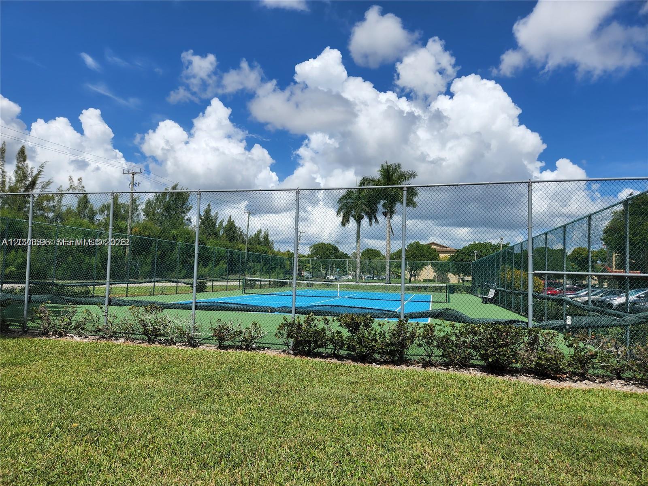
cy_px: 243
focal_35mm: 23
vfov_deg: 58.9
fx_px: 431
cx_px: 324
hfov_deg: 73.9
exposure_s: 1/2593
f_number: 1.8
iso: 20
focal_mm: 5.4
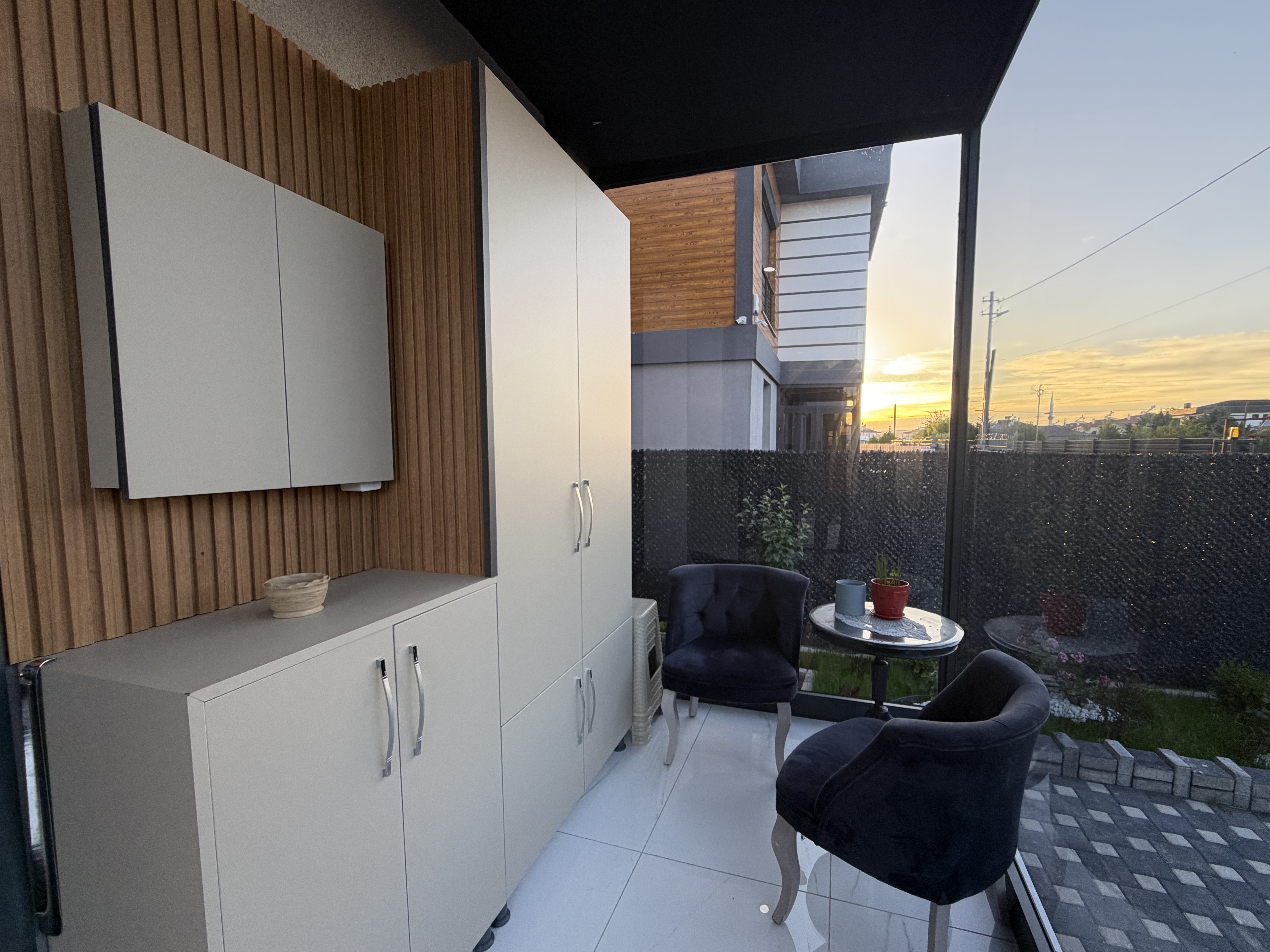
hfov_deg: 98.1
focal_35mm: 15
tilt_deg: -5.9
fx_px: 550
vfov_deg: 81.7
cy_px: 492
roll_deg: +0.3
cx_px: 662
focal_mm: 2.22
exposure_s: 1/121
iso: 100
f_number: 2.2
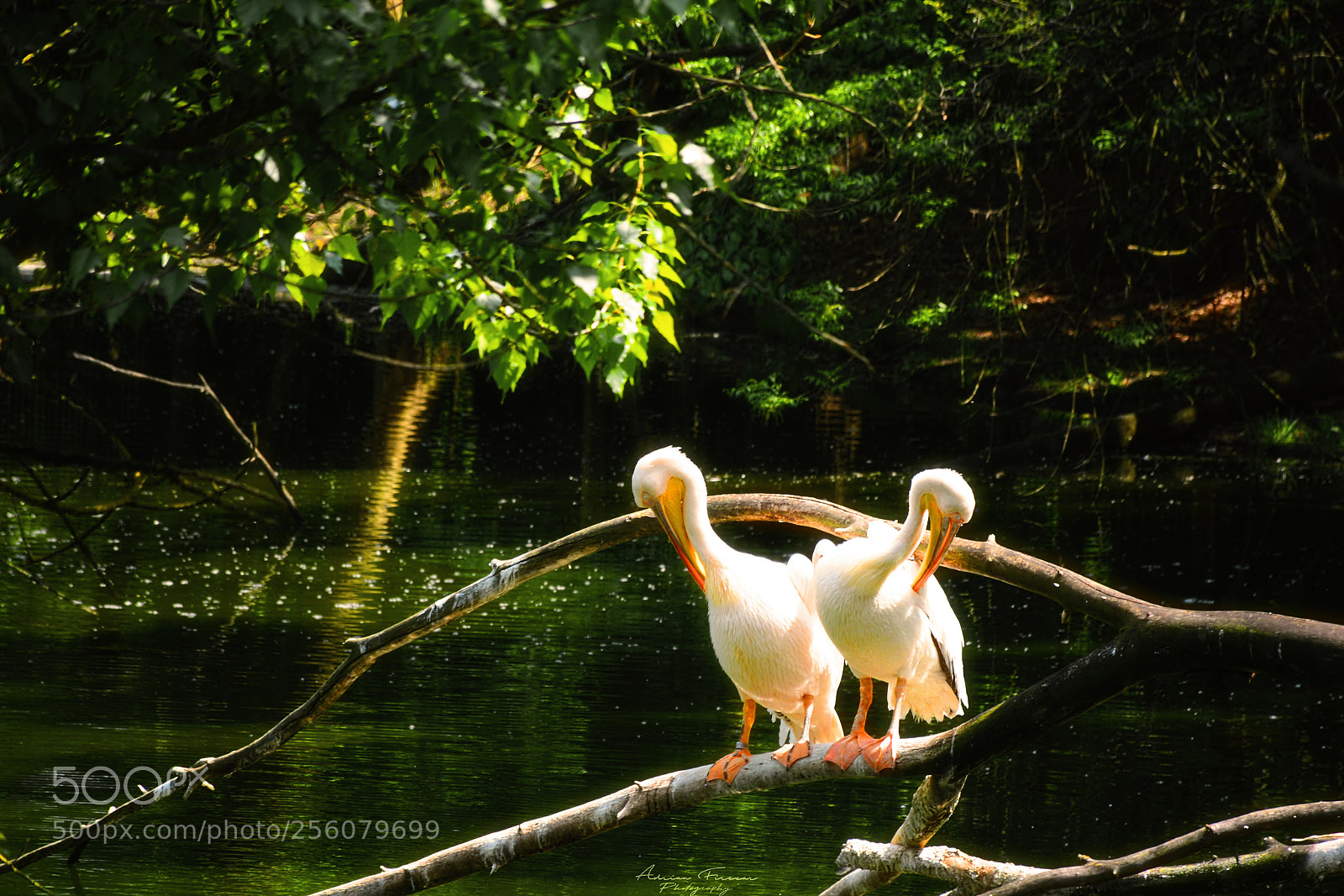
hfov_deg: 9.8
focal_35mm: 210
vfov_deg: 6.5
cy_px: 448
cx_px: 672
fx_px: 7840
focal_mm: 140
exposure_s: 1/100
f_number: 5.6
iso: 100
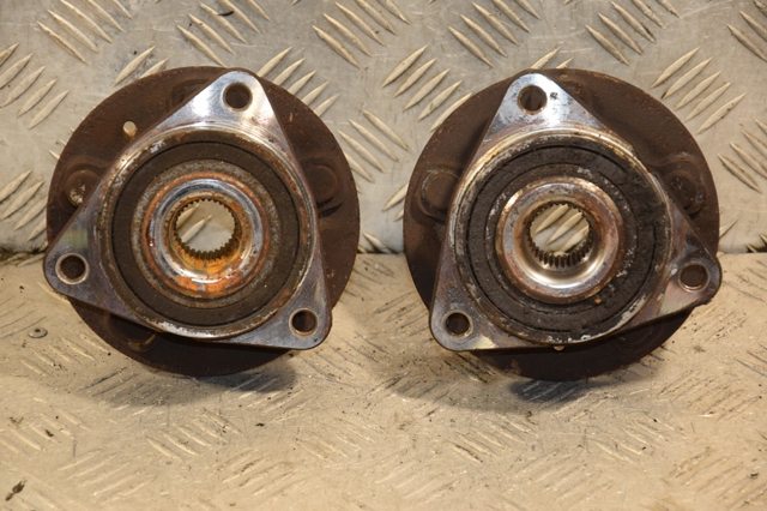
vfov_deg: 10.1
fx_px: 2875
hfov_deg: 15.2
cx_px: 384
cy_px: 256
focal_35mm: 135
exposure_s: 1/100
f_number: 5.6
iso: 800
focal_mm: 90
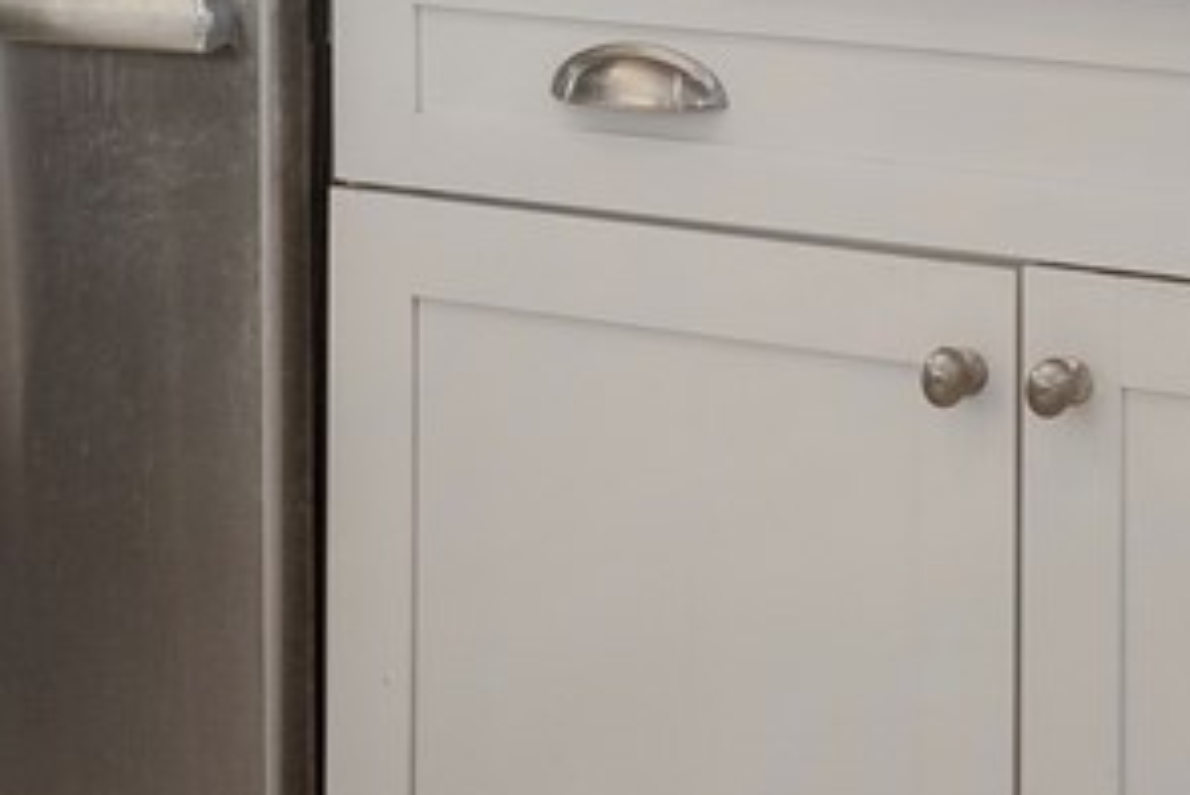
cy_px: -510
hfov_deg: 14.7
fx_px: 4564
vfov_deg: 9.6
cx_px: 123
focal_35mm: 138
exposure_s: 1/2.5
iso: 100
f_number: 8
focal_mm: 16
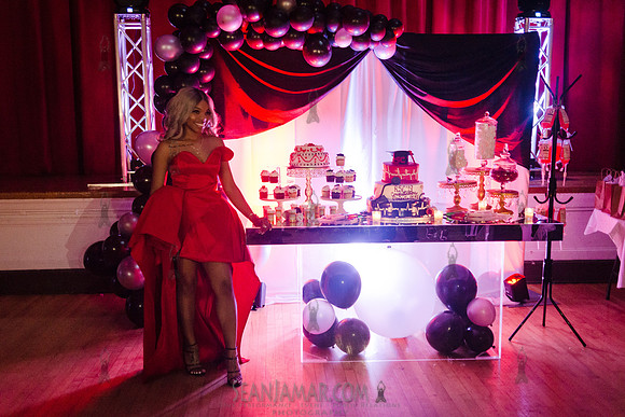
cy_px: 208
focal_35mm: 35
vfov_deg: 37.9
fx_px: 608
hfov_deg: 54.4
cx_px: 312
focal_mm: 35
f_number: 2.8
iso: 4000
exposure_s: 1/125
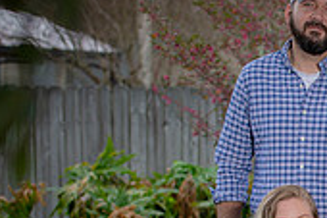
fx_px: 2296
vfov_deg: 5.4
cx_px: 504
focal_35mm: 253
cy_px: 312
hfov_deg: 8.0
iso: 160
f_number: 3.5
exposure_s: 1/200
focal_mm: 70
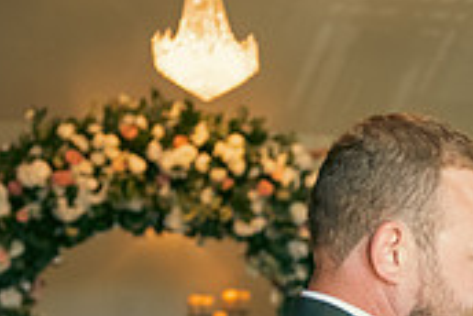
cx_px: 676
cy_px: 526
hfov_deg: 13.2
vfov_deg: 9.0
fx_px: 1946
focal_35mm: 148
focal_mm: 44
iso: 1000
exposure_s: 1/160
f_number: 3.5
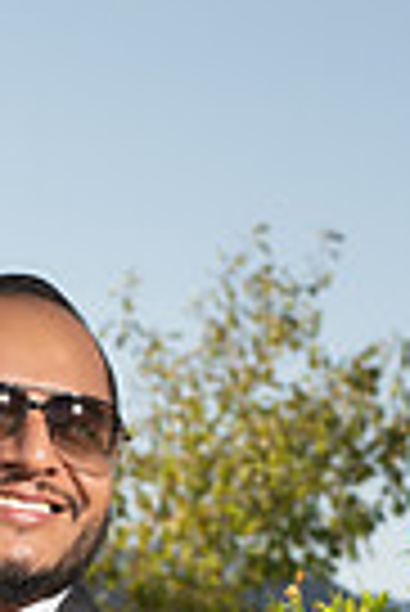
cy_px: 990
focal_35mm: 205
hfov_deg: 6.7
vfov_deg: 9.7
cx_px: 63
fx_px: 3493
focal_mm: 62
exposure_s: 1/160
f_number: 8
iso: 64
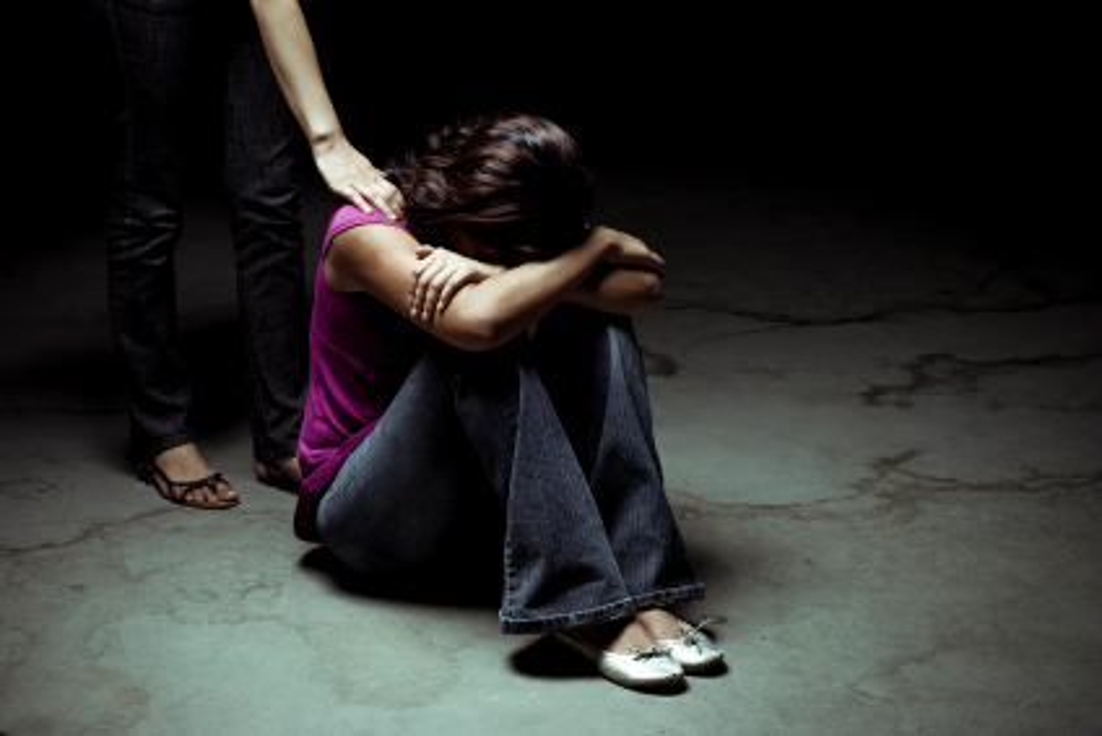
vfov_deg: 15.2
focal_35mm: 90
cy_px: 368
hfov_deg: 22.6
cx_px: 551
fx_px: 2756
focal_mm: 60
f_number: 5.6
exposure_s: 1/160
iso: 100
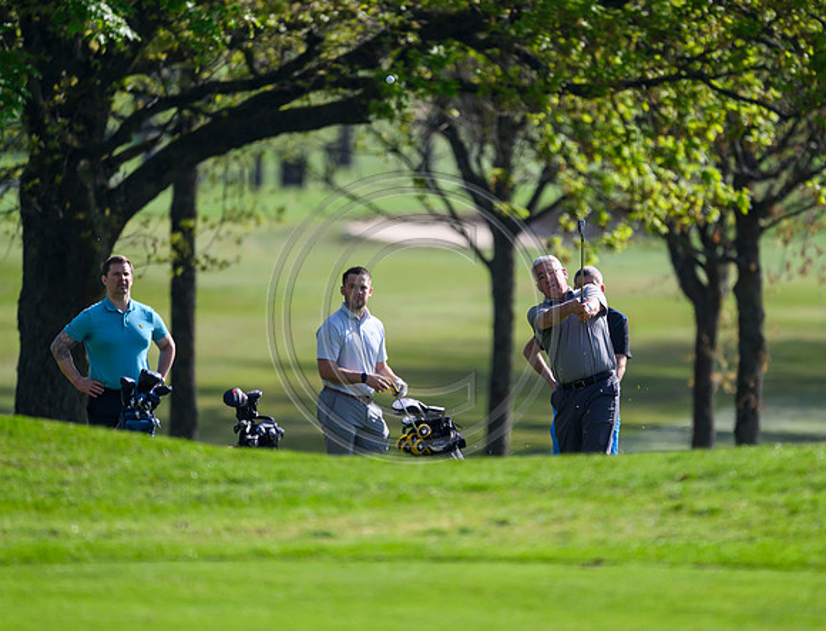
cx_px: 473
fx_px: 14715
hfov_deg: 3.2
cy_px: 316
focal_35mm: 613
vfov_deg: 2.5
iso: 500
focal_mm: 560
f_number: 4
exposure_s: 1/3200
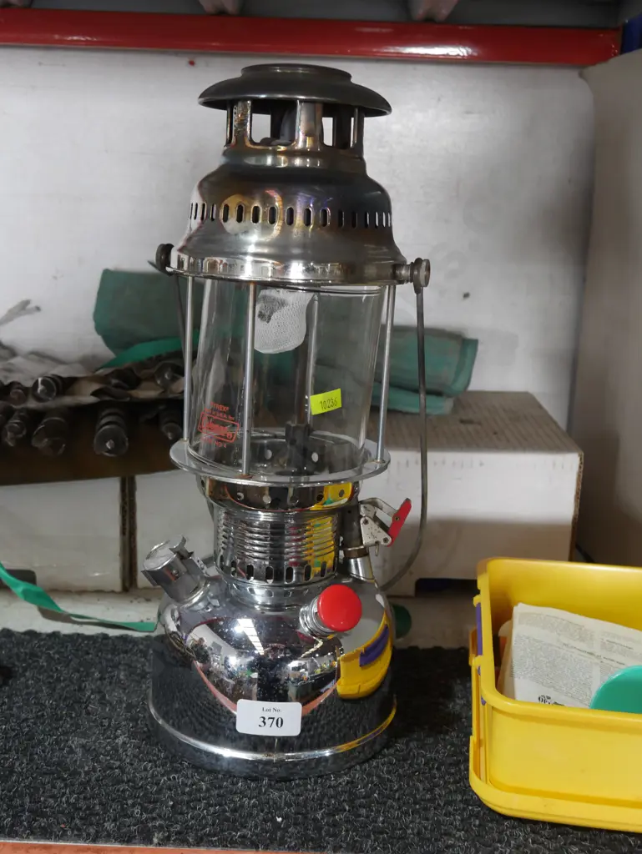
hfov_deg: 36.0
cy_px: 427
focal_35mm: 40
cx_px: 321
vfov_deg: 46.8
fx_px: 988
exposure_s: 1/60
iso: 800
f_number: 4.5
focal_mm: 20
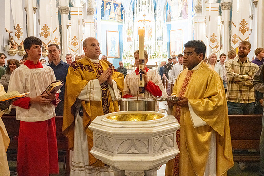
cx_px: 132
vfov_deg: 33.4
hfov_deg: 48.4
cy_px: 88
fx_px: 293
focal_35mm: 40
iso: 5000
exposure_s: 1/60
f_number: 7.1
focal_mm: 40
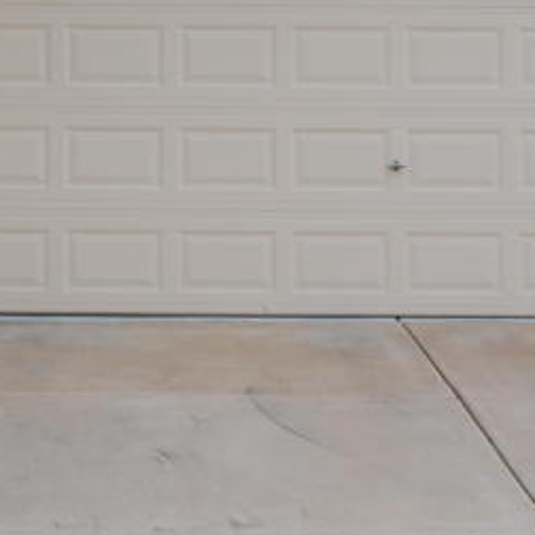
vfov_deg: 14.7
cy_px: -30
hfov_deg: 14.9
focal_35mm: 116
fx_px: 2028
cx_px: 101
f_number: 5.6
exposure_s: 1/125
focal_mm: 20
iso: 100
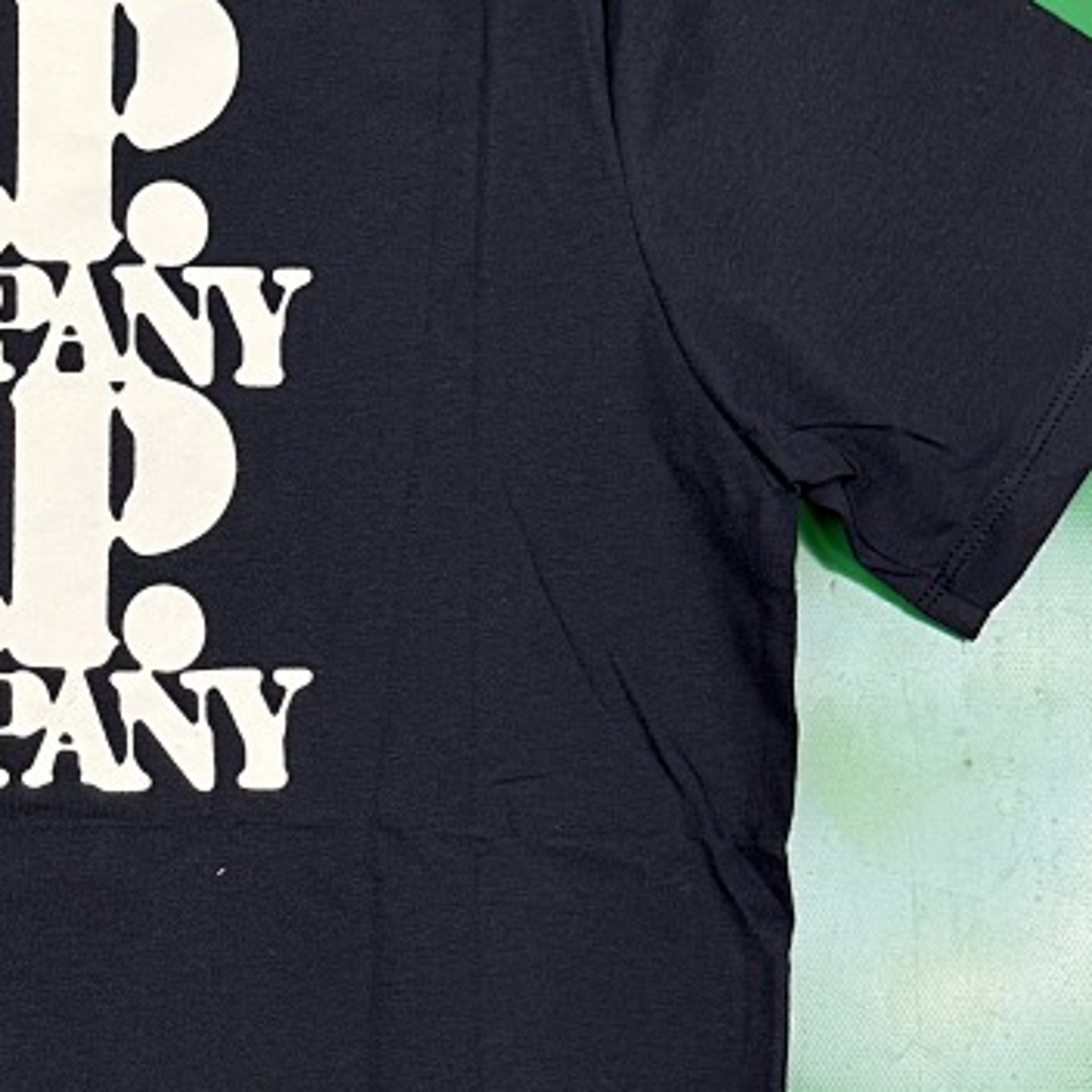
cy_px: 602
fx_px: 2320
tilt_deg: -85.5
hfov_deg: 25.1
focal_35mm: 65
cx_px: -28
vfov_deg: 26.5
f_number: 1.78
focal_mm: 6.76
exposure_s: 1/121
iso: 100
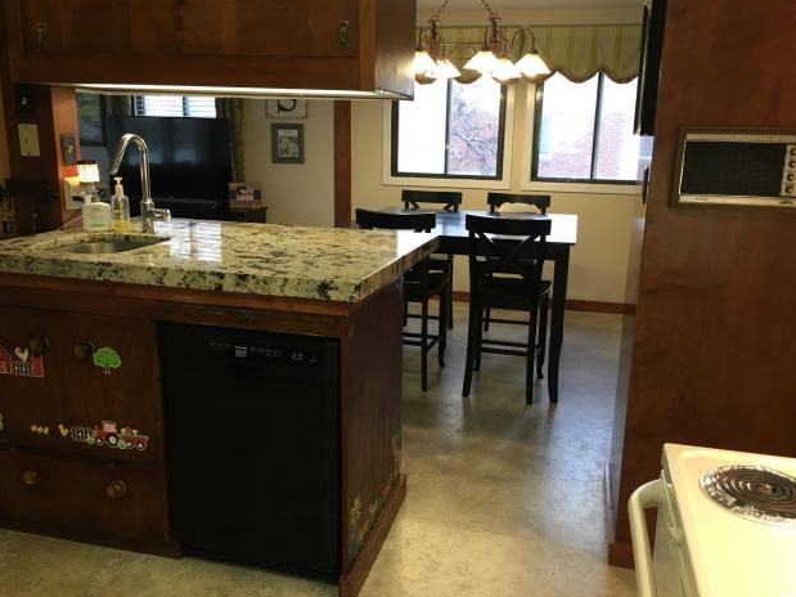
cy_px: 295
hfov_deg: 60.0
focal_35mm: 30
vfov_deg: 46.8
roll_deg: -0.8
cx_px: 410
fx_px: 690
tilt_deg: -13.4
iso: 100
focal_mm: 4.15
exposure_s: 1/30
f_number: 2.2
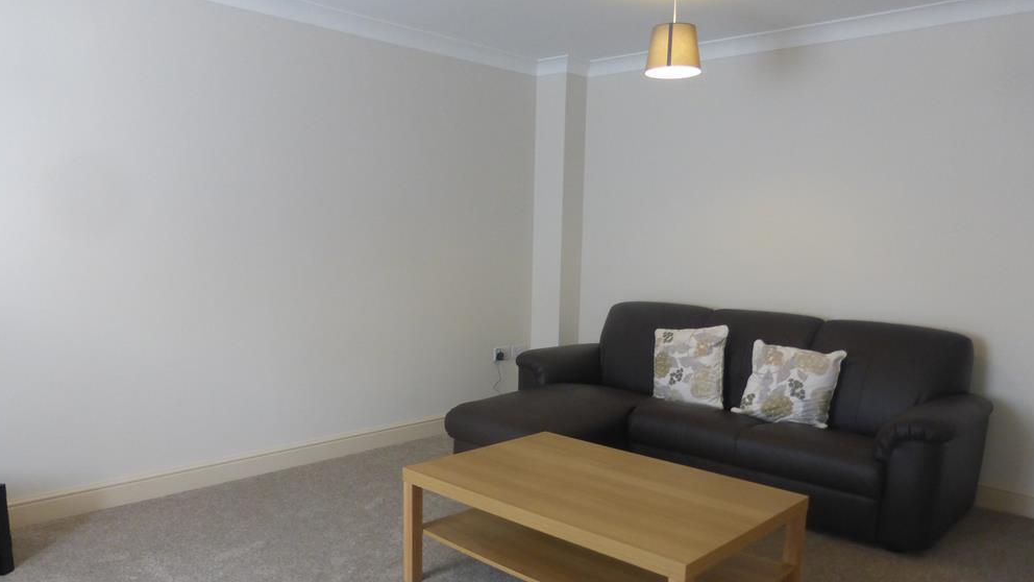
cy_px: 382
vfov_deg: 42.4
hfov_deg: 69.9
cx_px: 523
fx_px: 740
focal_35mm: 27
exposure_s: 1/60
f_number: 3.3
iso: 320
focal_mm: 4.3
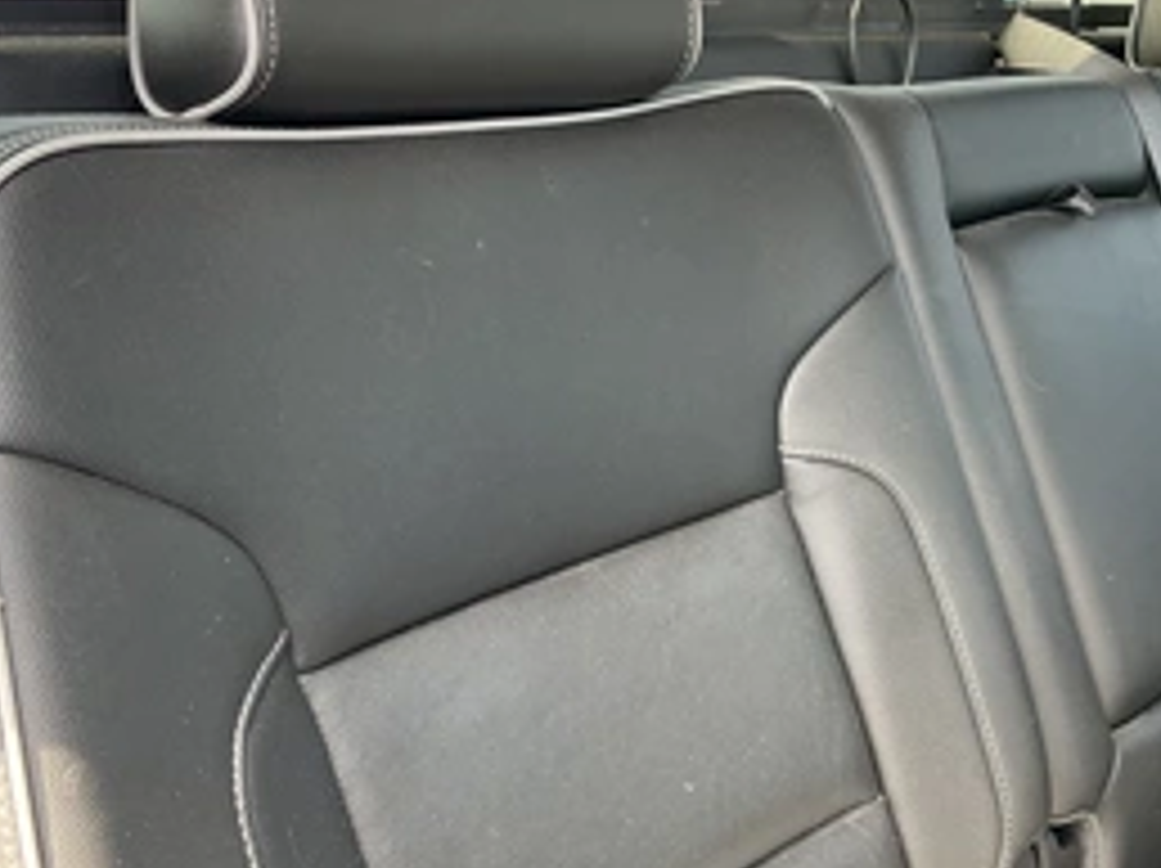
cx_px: 558
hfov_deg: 42.1
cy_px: 445
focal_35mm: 45
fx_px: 1508
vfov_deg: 32.1
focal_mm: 3
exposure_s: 1/95
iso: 64
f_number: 1.8
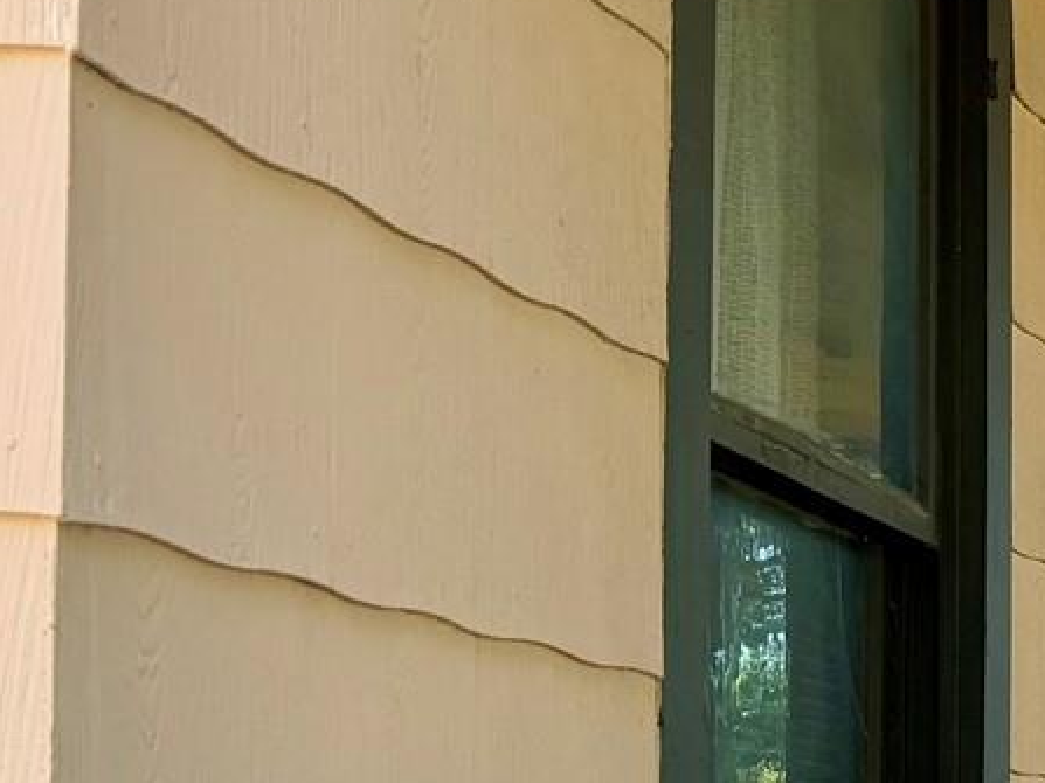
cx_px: 2008
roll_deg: +0.7
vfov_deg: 13.3
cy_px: 750
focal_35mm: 110
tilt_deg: +4.0
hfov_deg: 15.0
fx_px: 3320
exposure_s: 1/240
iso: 80
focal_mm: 6.76
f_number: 1.78
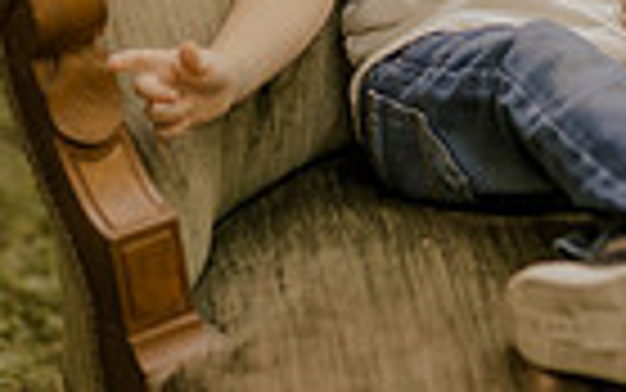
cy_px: 23
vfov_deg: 7.9
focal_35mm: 165
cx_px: 522
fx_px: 2816
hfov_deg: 12.6
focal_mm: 50
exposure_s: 1/640
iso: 400
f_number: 1.6
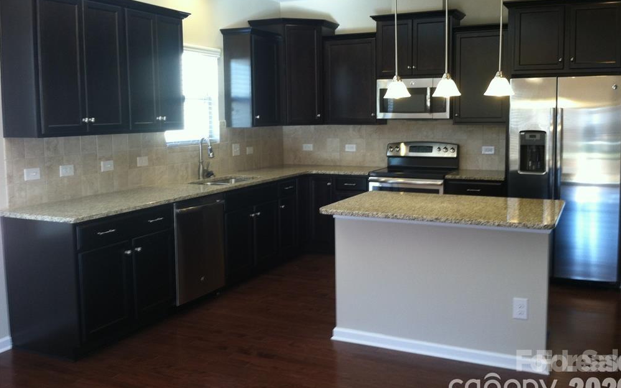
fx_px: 643
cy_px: 173
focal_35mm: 38
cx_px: 317
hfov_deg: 51.5
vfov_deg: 33.6
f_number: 2.8
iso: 80
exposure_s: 1/15
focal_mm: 3.85
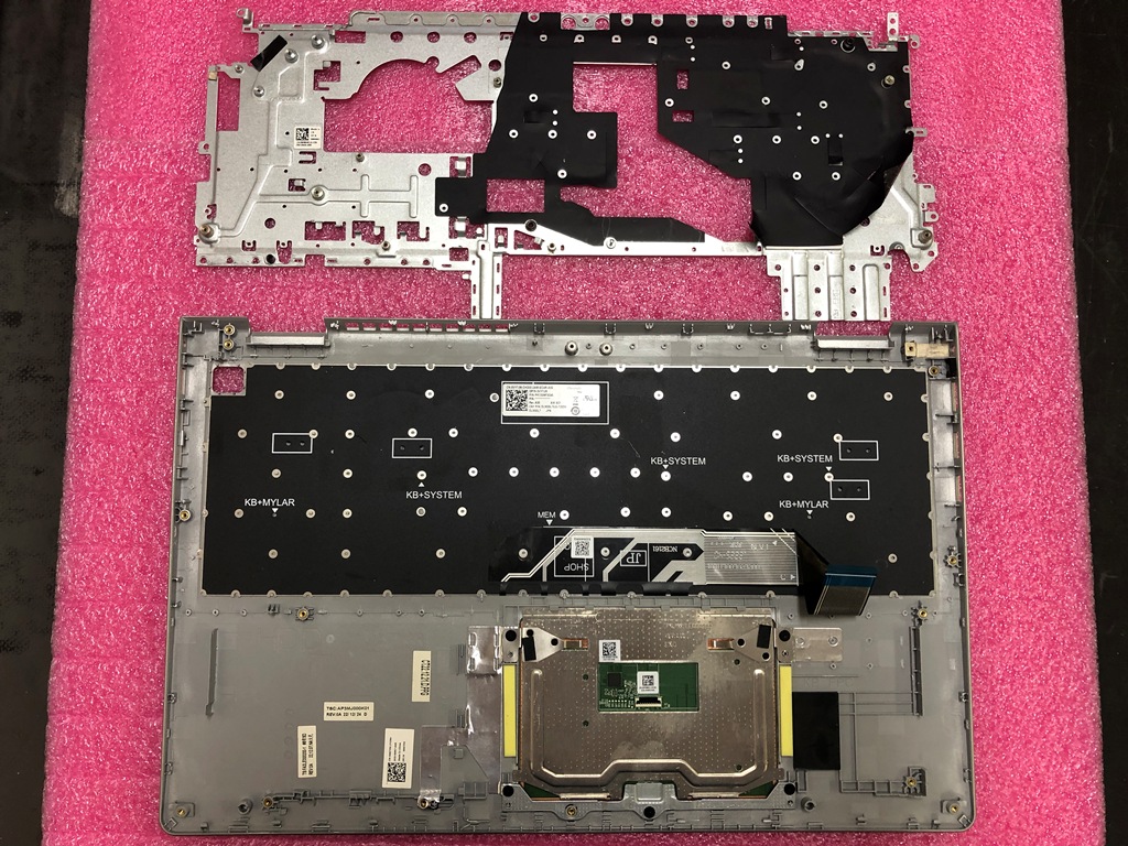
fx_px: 912
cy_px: 423
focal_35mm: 28
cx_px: 564
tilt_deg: -84.5
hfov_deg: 63.4
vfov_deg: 49.7
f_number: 1.8
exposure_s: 1/20
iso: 40
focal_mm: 3.99
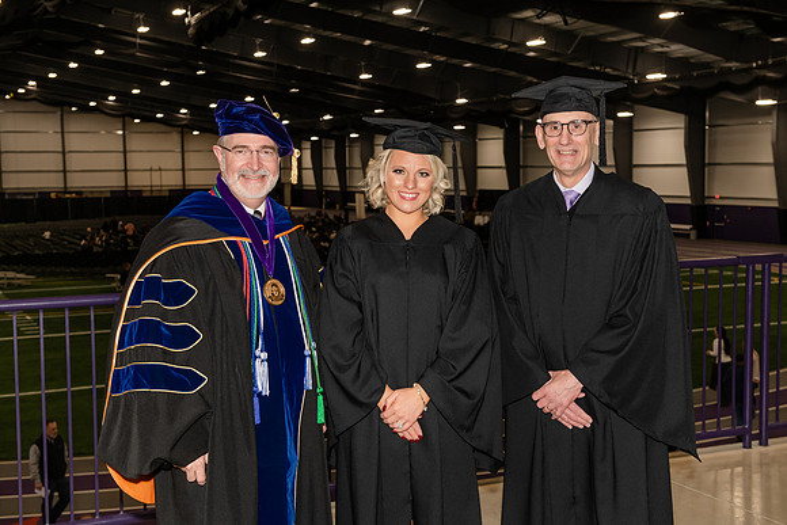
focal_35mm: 50
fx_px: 1093
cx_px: 394
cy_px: 262
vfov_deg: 27.0
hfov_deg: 39.6
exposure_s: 1/160
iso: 800
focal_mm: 50
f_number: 6.3
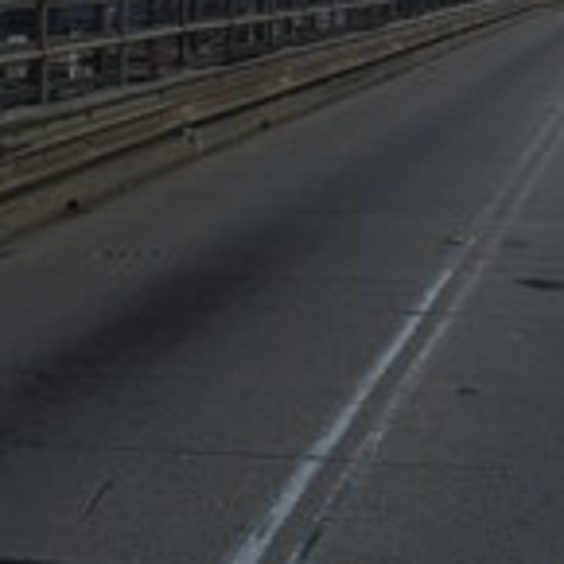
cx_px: 373
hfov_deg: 18.8
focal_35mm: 92
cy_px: -54
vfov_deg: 18.2
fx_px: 1696
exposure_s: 1/60
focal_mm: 4.15
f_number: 2.2
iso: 40
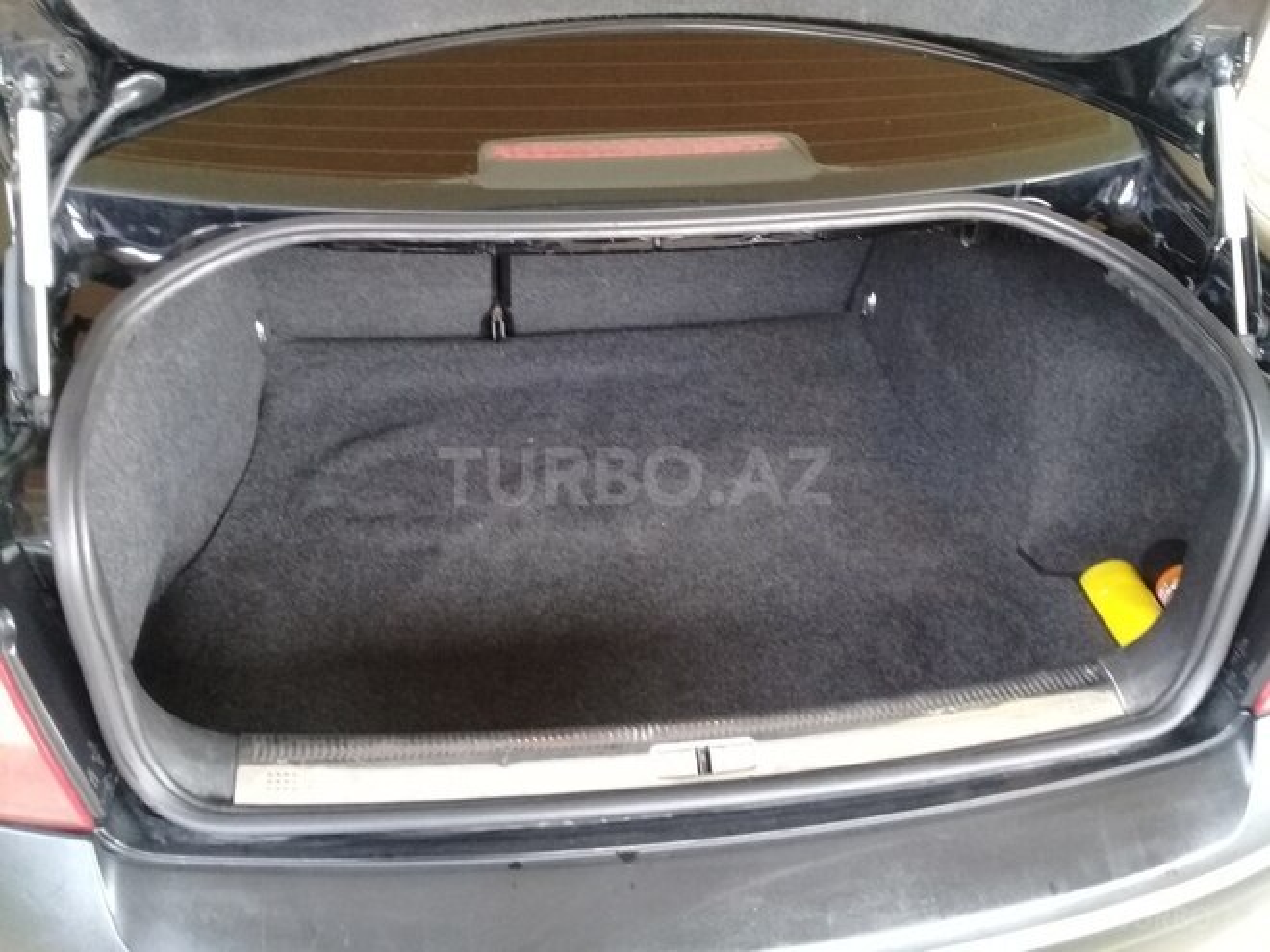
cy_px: 476
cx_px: 635
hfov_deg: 58.4
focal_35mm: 31
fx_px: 1137
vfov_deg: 45.4
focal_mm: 3.3
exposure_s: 1/40
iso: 160
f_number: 2.2
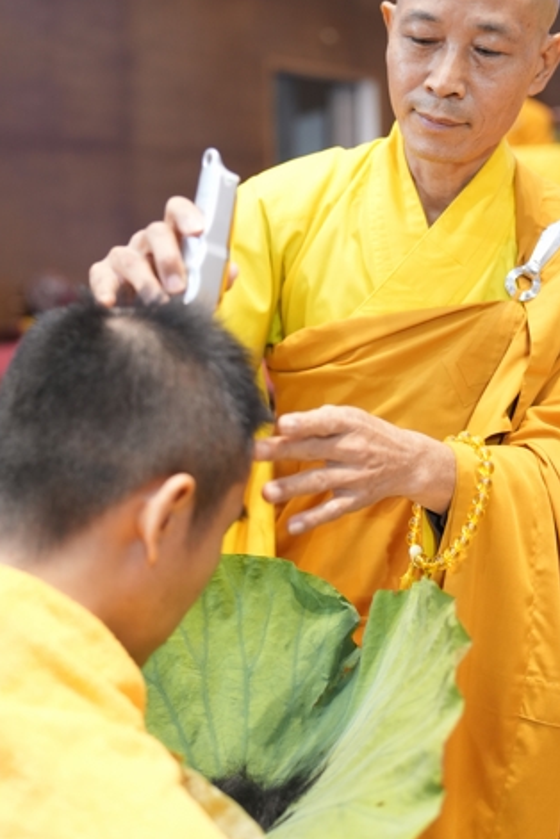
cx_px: 352
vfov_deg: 34.4
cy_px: 360
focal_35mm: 58
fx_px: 1353
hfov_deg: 23.3
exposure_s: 1/125
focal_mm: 42
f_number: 2.2
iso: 1250
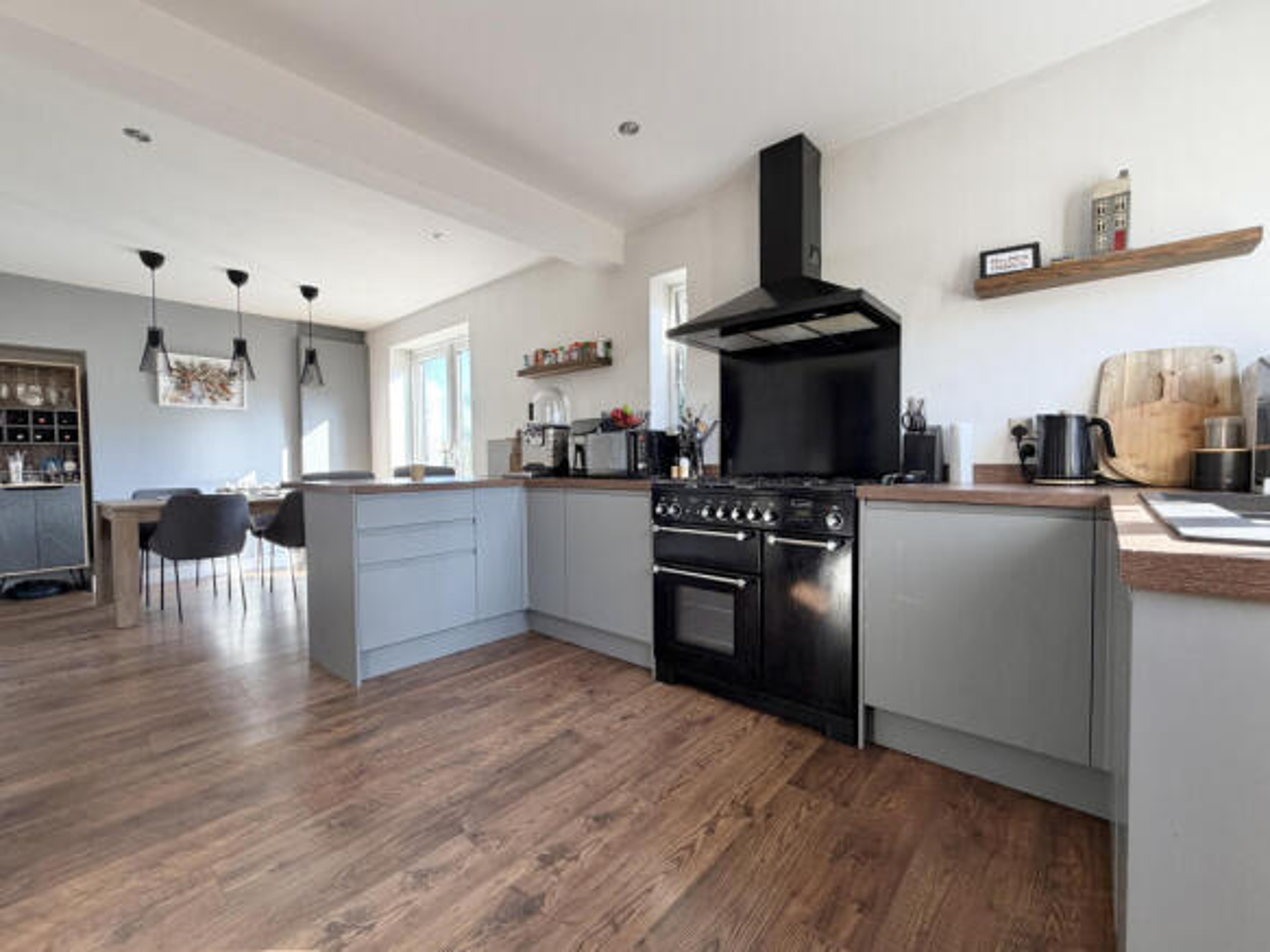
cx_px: 635
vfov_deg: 85.7
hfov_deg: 102.1
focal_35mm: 14
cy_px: 476
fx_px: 514
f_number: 2.2
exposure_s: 1/121
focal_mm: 2.22
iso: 125
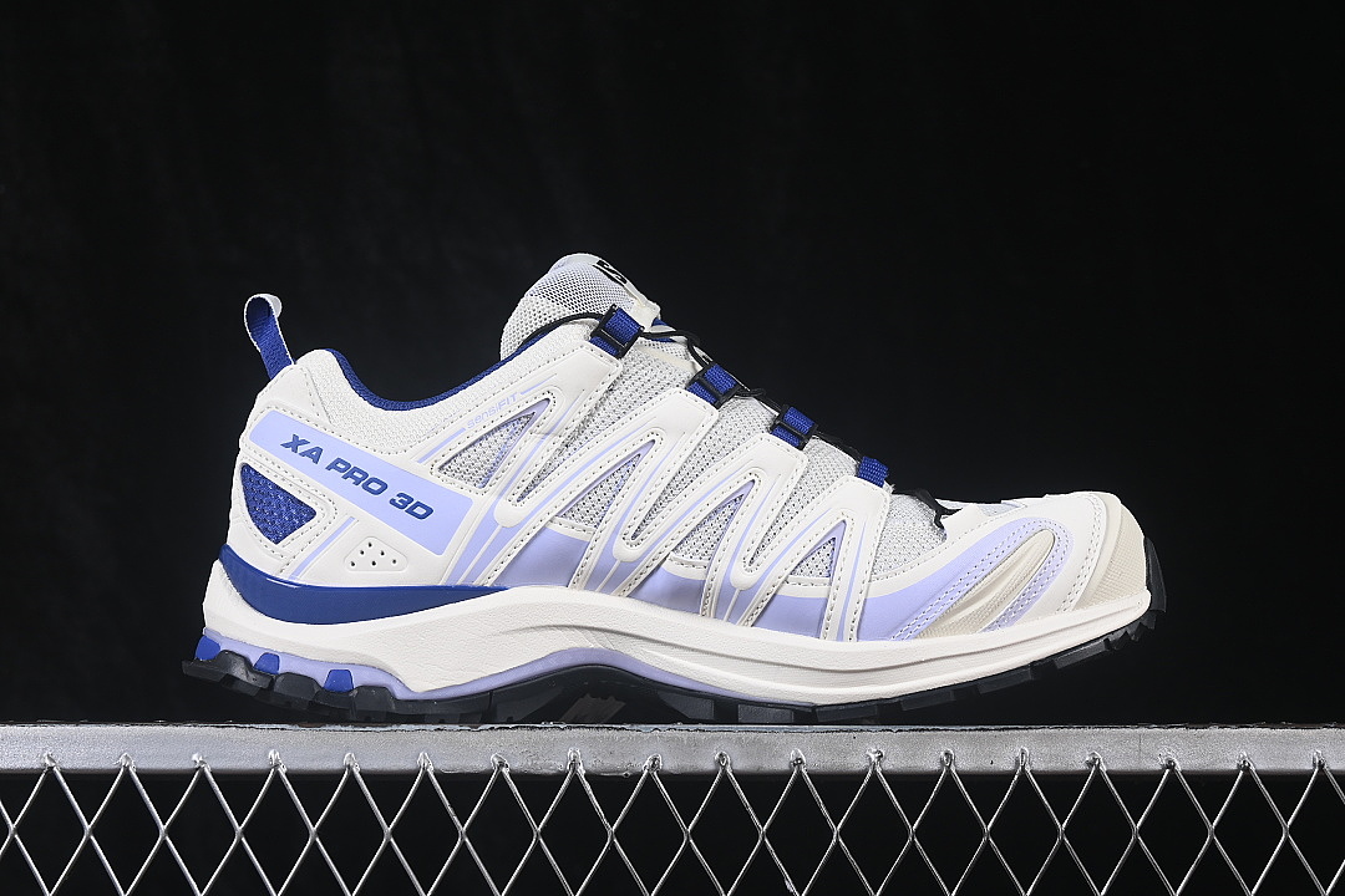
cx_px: 672
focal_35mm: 75
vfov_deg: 18.2
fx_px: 2802
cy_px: 448
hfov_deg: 27.0
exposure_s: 1/80
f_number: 8
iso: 160
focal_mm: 50
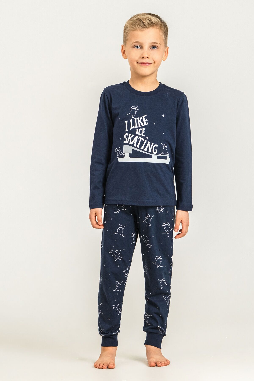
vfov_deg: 14.8
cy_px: 190
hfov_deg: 9.9
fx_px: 1471
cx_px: 127
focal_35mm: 139
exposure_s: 1/160
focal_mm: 93
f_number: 8
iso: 250
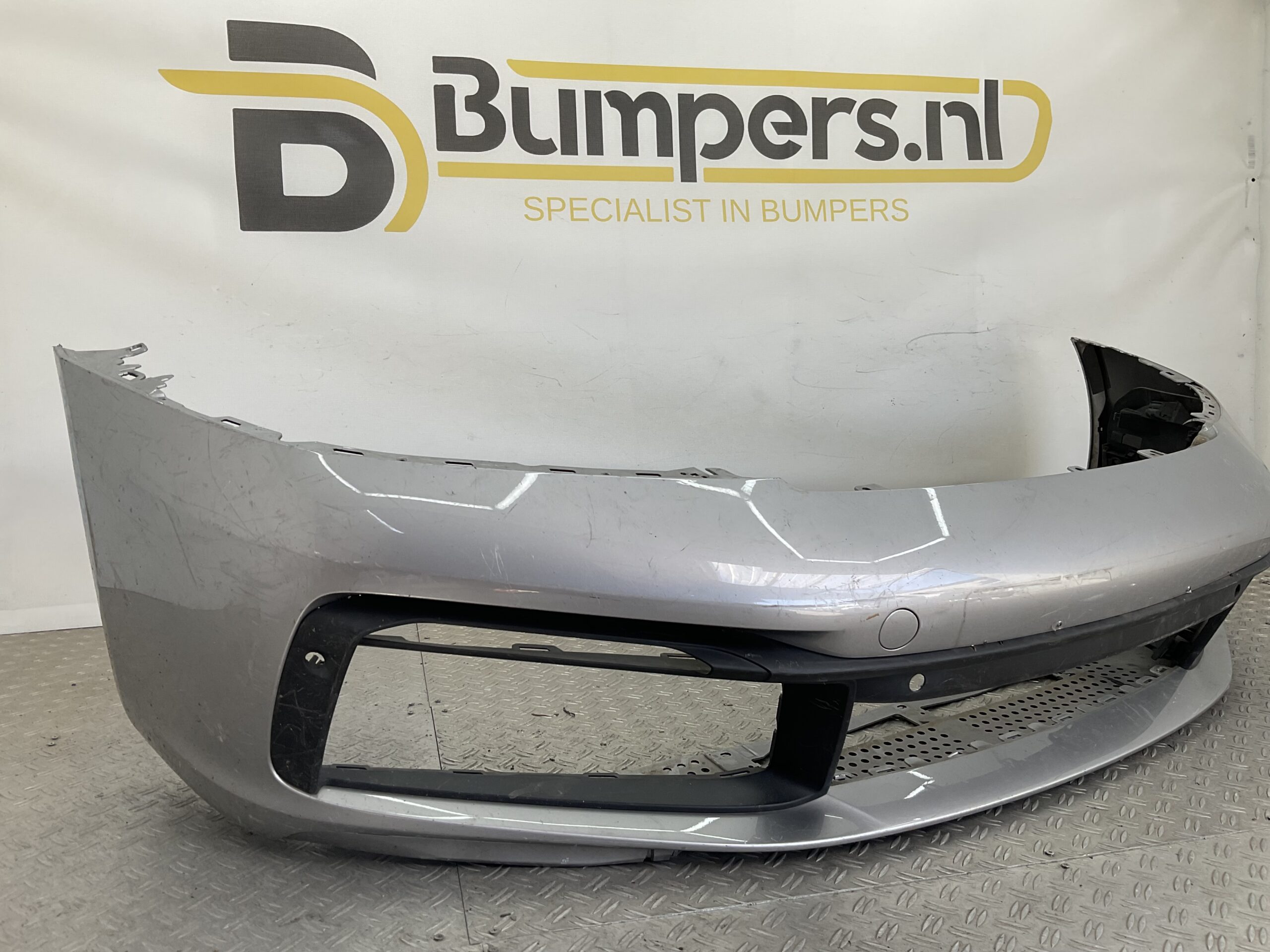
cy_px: 476
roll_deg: -0.1
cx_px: 635
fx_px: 1064
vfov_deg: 48.2
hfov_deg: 61.7
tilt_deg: -8.9
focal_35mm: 29
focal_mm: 3
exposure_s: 1/194
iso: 16
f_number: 1.8
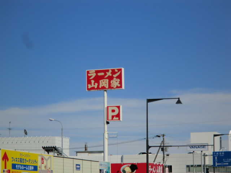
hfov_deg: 18.2
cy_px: 86
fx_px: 721
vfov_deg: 13.7
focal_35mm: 108
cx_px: 116
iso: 50
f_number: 5.9
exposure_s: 1/640
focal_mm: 19.6
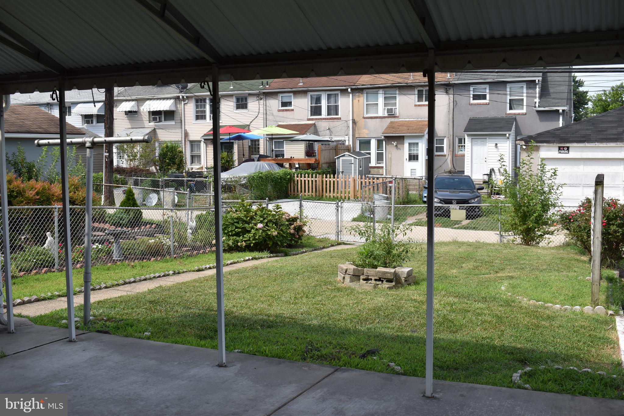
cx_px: 312
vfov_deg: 35.5
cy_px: 208
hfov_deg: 51.3
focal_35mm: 38
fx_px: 650
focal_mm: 25
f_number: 7.1
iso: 100
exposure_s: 1/200
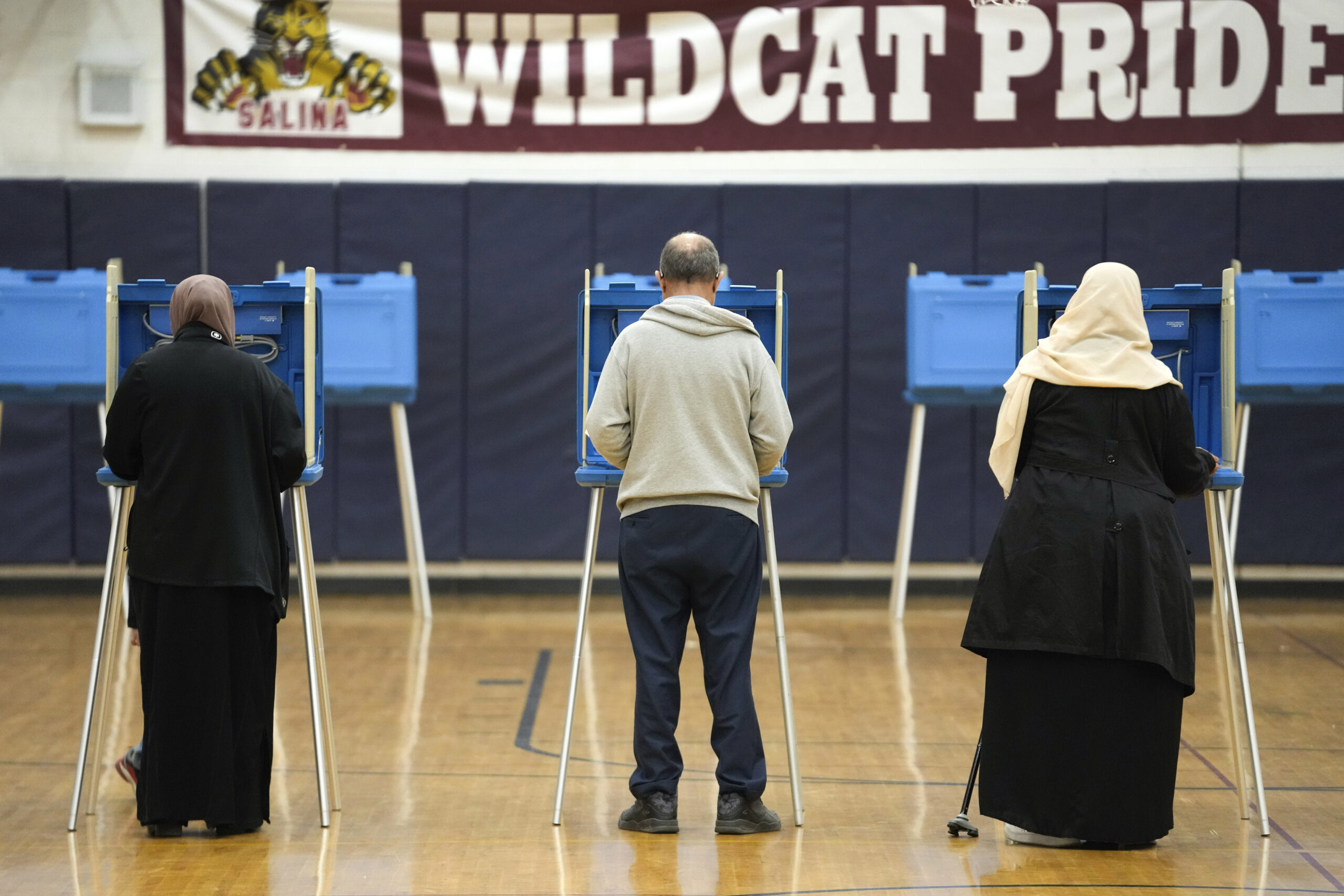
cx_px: 672
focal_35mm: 200
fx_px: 7467
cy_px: 448
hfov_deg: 10.3
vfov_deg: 6.9
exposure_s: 1/200
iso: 3200
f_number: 2.8
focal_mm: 200
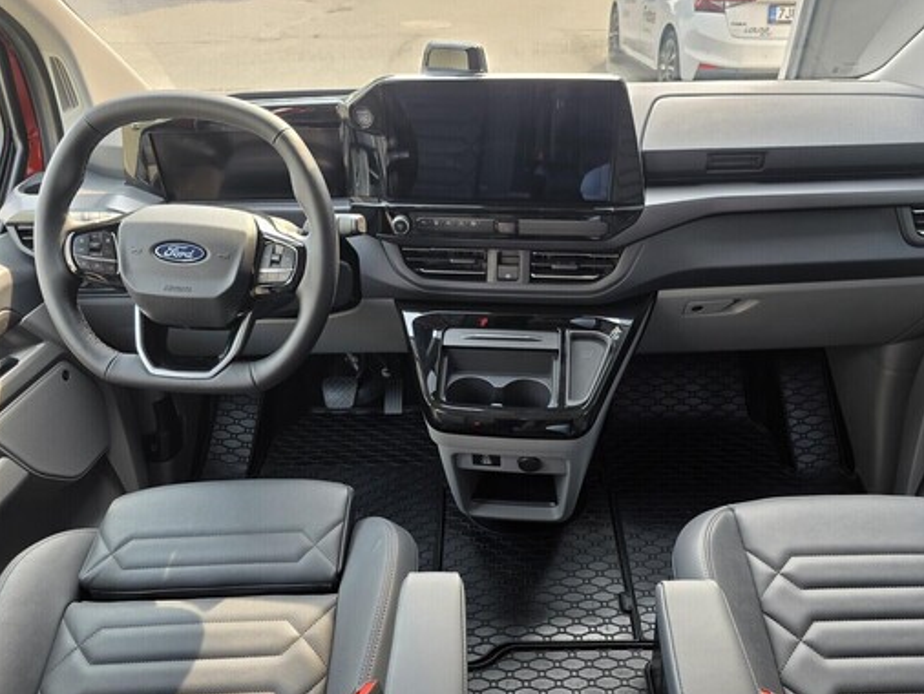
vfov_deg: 54.9
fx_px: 668
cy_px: 359
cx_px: 493
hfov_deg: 69.3
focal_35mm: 25
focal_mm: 6.3
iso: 25
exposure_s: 1/54
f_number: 1.7
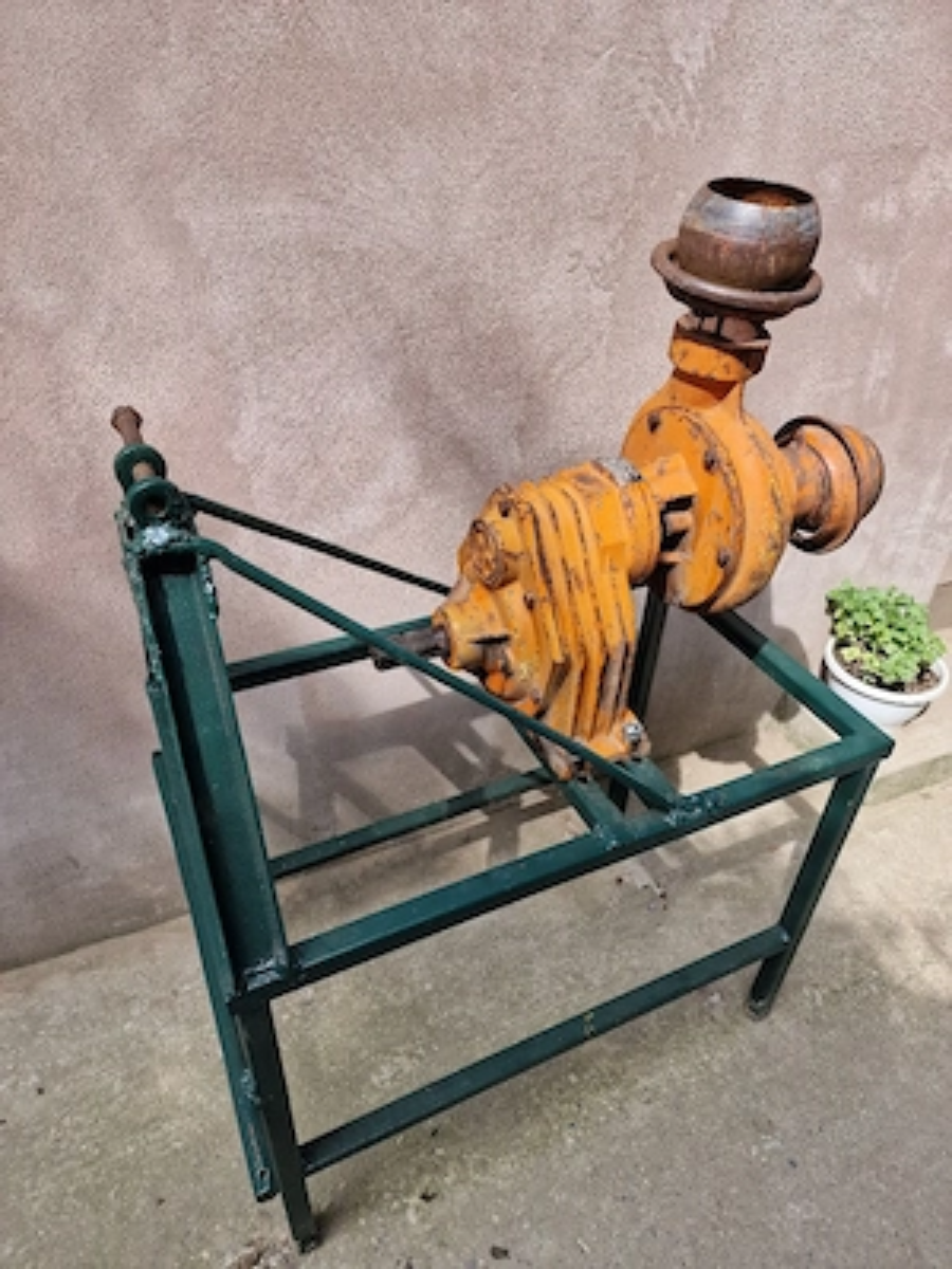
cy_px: 634
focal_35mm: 23
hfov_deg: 58.9
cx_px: 476
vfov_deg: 73.9
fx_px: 843
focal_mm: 6.4
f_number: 1.8
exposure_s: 1/222
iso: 50
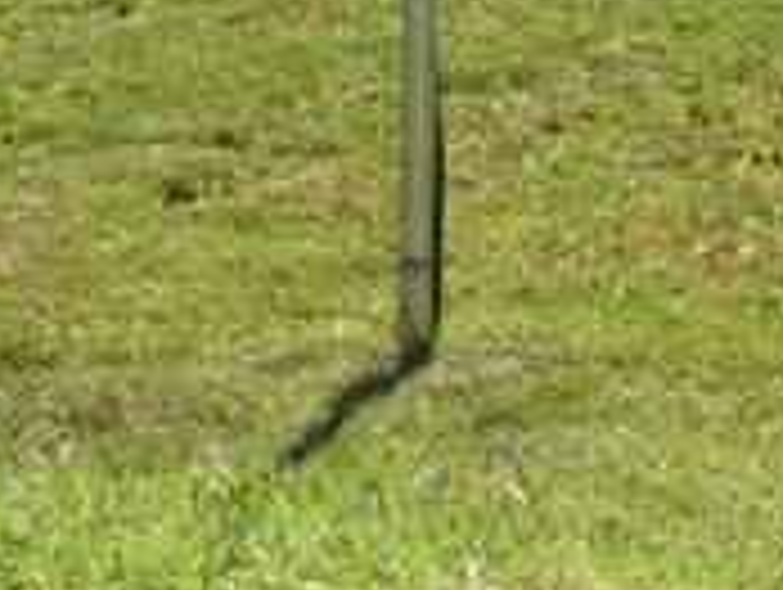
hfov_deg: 5.5
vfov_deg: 4.1
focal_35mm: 358
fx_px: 8109
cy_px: -685
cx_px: 810
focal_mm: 10.9
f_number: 4.5
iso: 100
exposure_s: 1/320
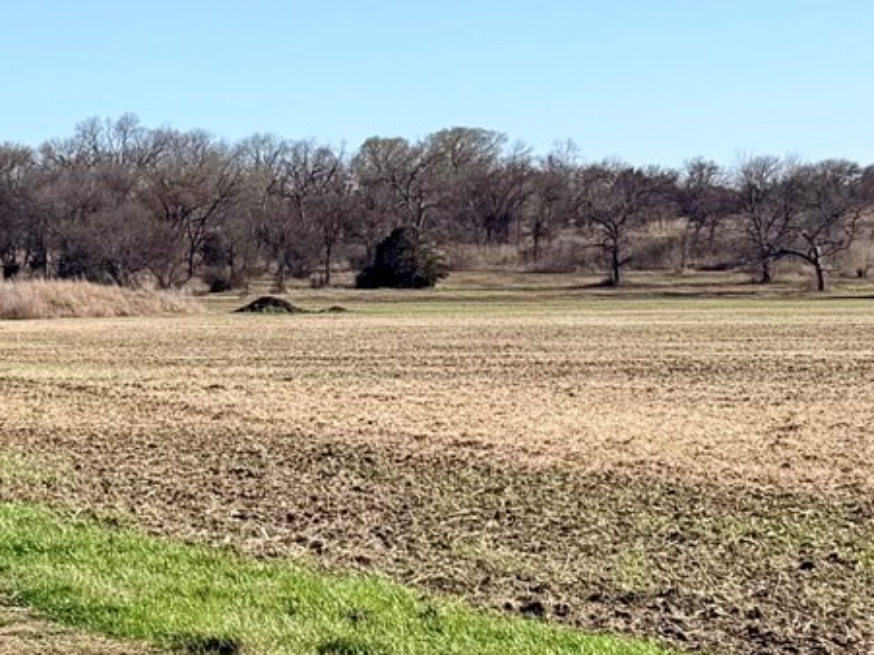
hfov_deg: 14.2
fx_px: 2751
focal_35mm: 109
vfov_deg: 13.3
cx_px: -1029
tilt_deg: -10.0
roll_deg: +1.3
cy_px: 713
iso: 80
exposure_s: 1/5319
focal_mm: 6.76
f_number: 1.78
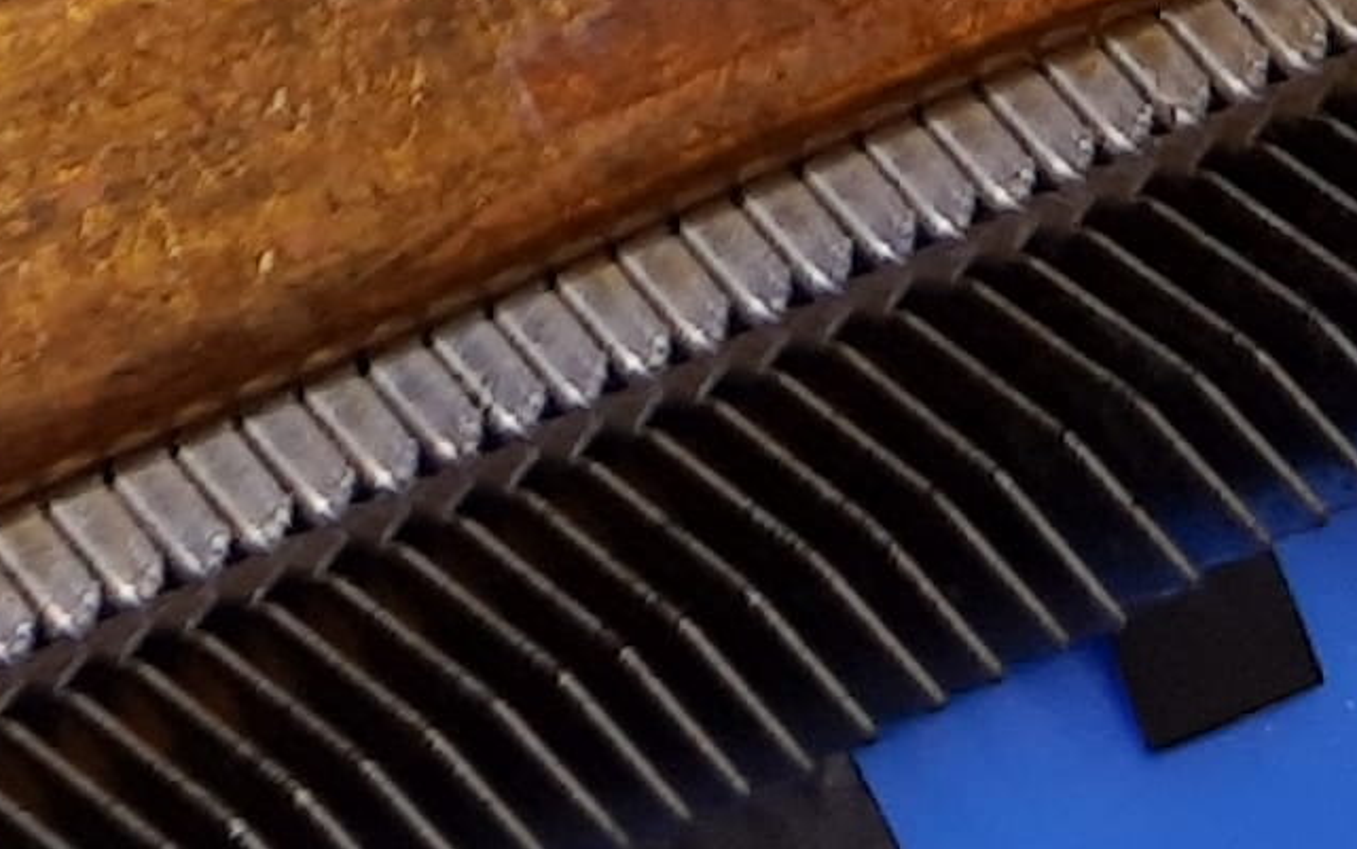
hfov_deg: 10.6
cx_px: -1590
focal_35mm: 176
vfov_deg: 6.7
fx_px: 6511
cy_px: -1810
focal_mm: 3.95
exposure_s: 1/50
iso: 88
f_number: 1.8
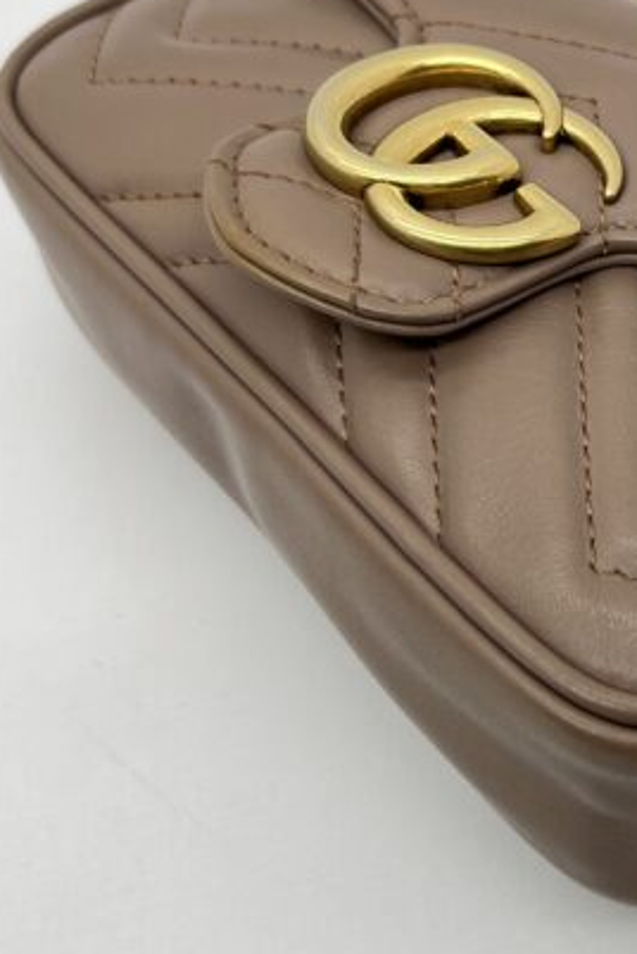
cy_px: 307
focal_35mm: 69
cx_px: 706
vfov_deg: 29.0
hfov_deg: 19.0
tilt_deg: -52.5
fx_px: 1828
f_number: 1.5
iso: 40
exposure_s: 1/154
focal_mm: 5.7
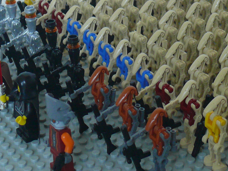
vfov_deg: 12.6
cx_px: 201
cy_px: 55
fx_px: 771
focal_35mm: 117
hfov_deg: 16.6
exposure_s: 1/20
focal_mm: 8.4
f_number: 2.8
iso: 200
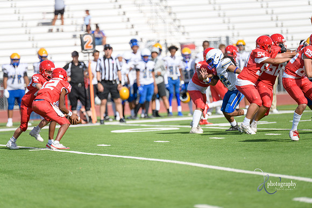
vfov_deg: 4.6
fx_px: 2600
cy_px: 104
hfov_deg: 6.9
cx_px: 156
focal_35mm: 300
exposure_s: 1/3200
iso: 200
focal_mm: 300
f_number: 2.8
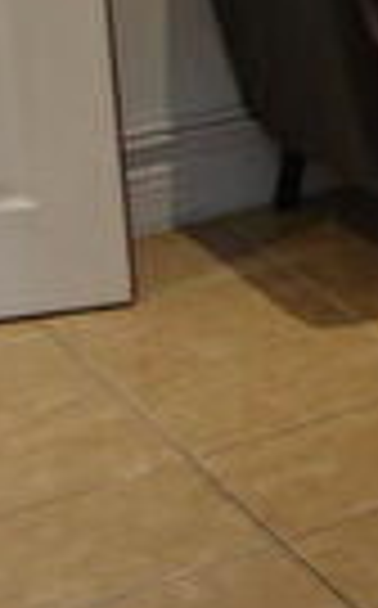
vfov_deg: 15.5
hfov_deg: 7.4
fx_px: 2100
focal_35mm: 127
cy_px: -223
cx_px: 1521
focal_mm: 8.8
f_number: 2.5
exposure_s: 1/40
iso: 200
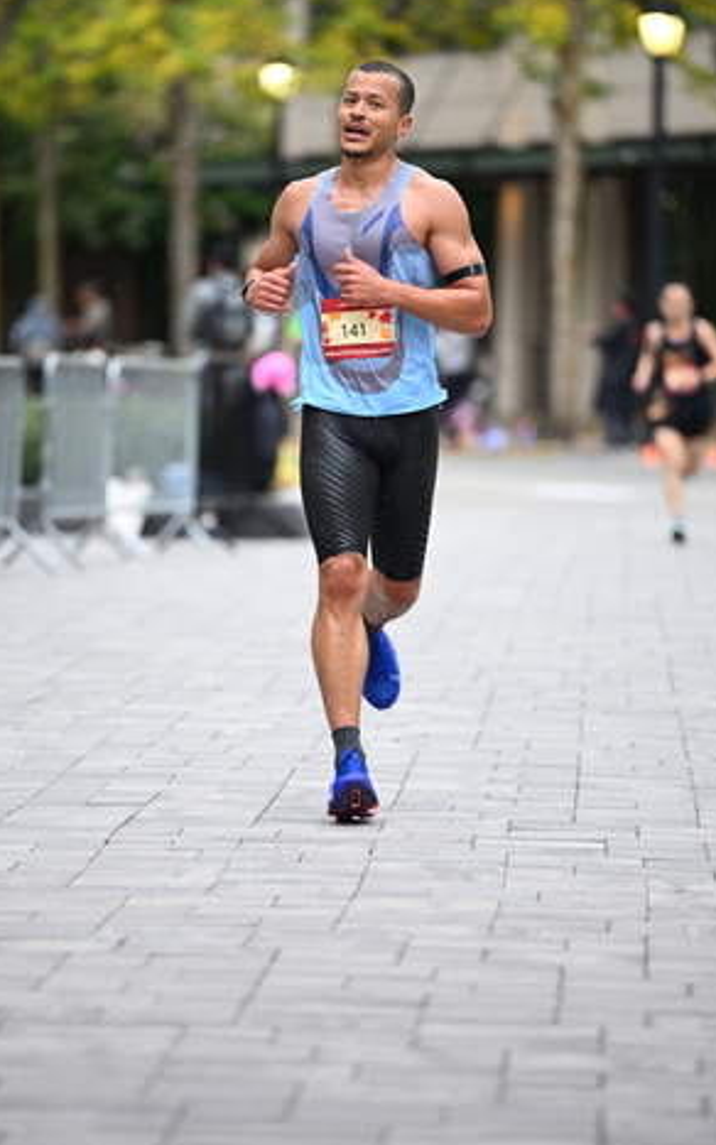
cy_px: 522
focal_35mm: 240
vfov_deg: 8.7
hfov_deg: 5.5
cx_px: 320
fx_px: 7491
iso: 1250
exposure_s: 1/1250
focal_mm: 200
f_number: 2.8
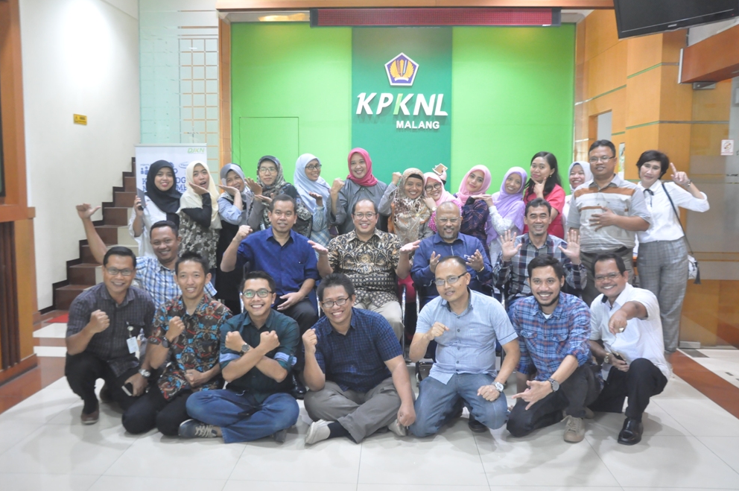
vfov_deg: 40.4
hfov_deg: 58.0
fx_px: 667
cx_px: 364
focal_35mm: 33
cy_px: 239
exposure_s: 1/30
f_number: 3.8
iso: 2200
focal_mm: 21
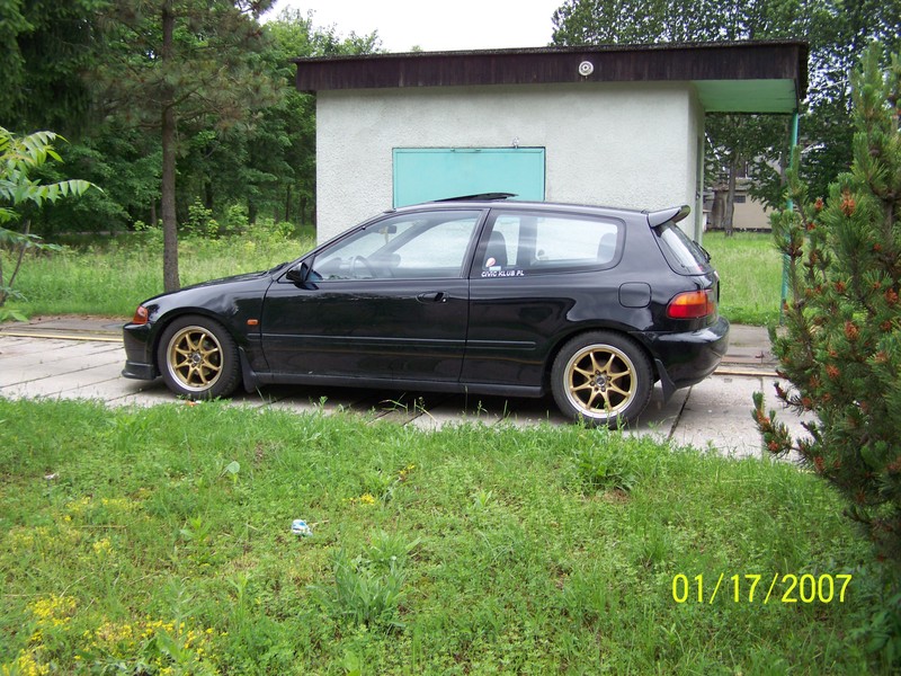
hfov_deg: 49.0
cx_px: 450
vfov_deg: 37.7
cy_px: 338
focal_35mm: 38
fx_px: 989
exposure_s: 1/125
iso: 64
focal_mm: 6.3
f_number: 2.8
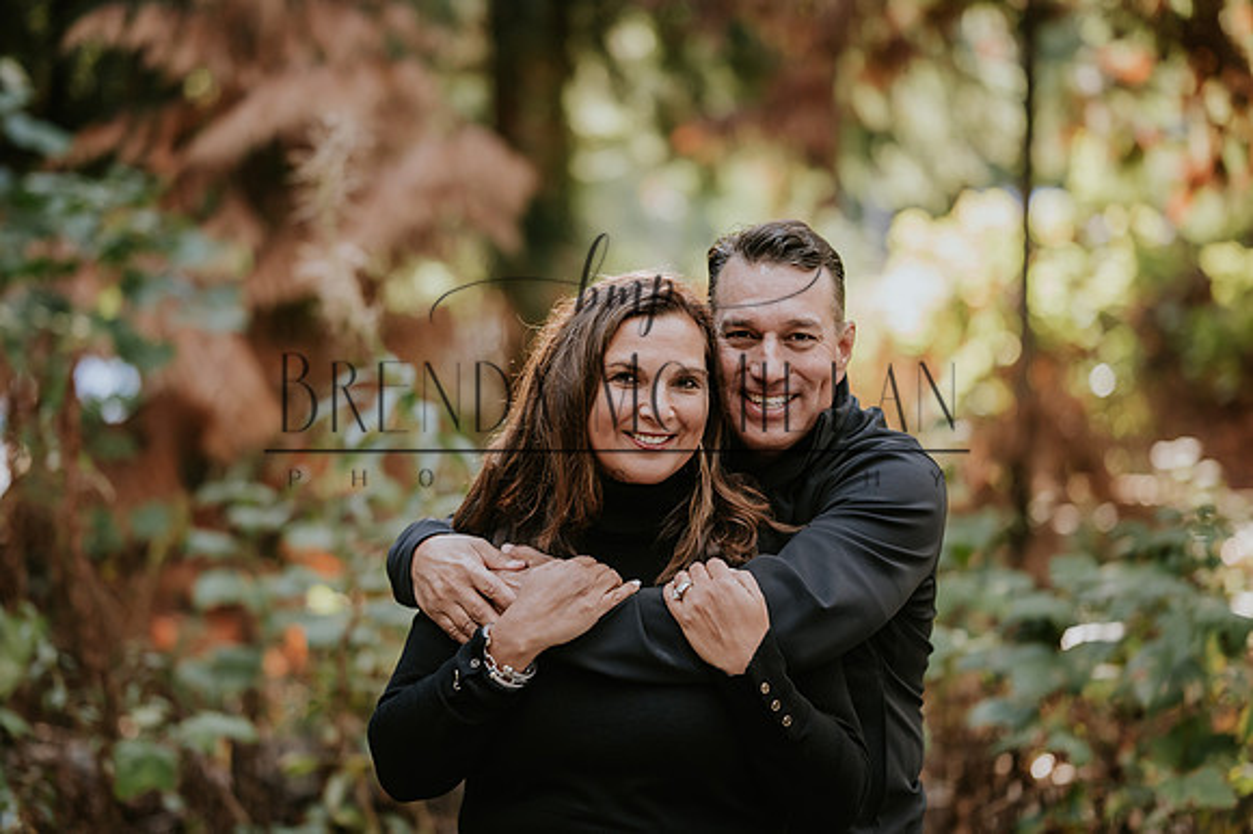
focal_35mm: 85
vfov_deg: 16.1
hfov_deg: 23.9
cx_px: 626
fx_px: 2957
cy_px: 417
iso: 500
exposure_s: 1/640
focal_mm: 85
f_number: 1.8
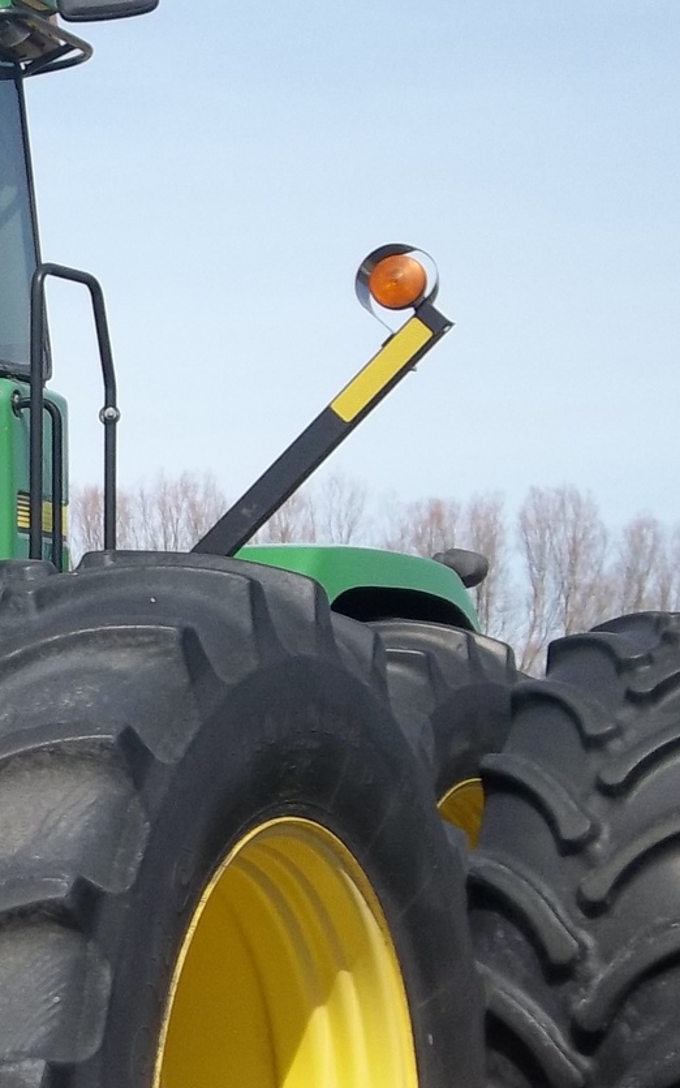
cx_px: -541
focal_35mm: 96
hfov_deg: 12.5
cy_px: 630
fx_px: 2846
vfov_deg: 21.6
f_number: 10.1
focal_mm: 6.6
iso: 80
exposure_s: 1/100
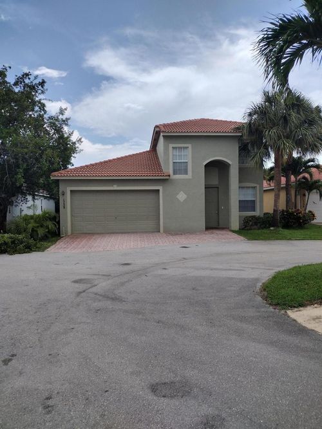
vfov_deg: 65.3
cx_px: 161
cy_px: 214
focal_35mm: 27
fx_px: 335
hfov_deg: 51.3
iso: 100
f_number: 1.7
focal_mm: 4.71
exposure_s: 1/4435
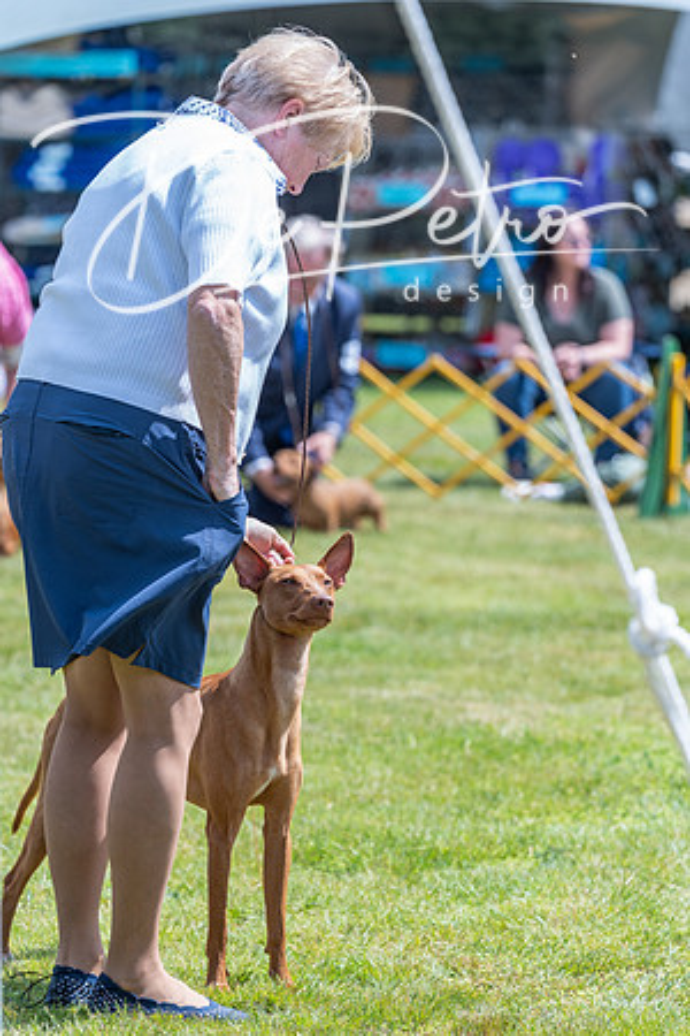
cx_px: 345
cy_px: 518
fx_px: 4916
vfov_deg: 12.0
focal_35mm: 171
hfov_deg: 8.0
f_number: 5
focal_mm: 171
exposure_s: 1/1000
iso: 400
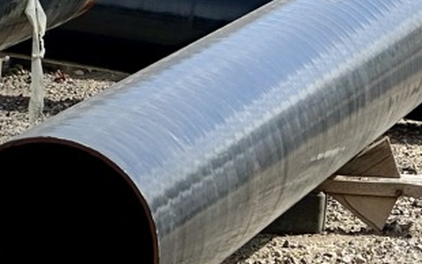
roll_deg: -0.7
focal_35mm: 337
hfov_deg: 6.1
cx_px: 709
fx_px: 3877
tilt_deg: -1.9
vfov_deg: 3.9
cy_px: -146
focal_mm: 9
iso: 32
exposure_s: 1/821
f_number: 2.8
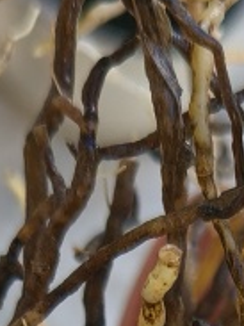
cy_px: 742
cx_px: 278
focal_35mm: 152
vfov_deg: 11.2
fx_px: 1430
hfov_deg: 9.6
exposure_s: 1/846
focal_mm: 4.84
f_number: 1.8
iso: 80
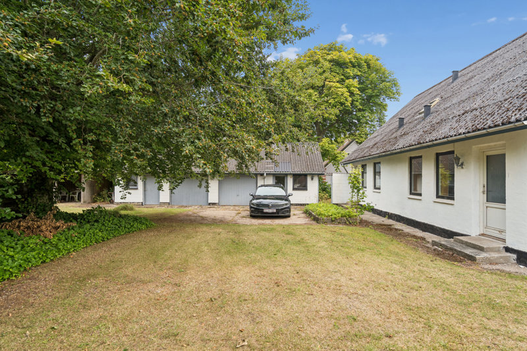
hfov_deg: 90.0
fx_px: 263
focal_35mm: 18
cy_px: 176
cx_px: 264
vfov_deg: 67.4
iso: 250
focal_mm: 18
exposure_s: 1/250
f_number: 6.3
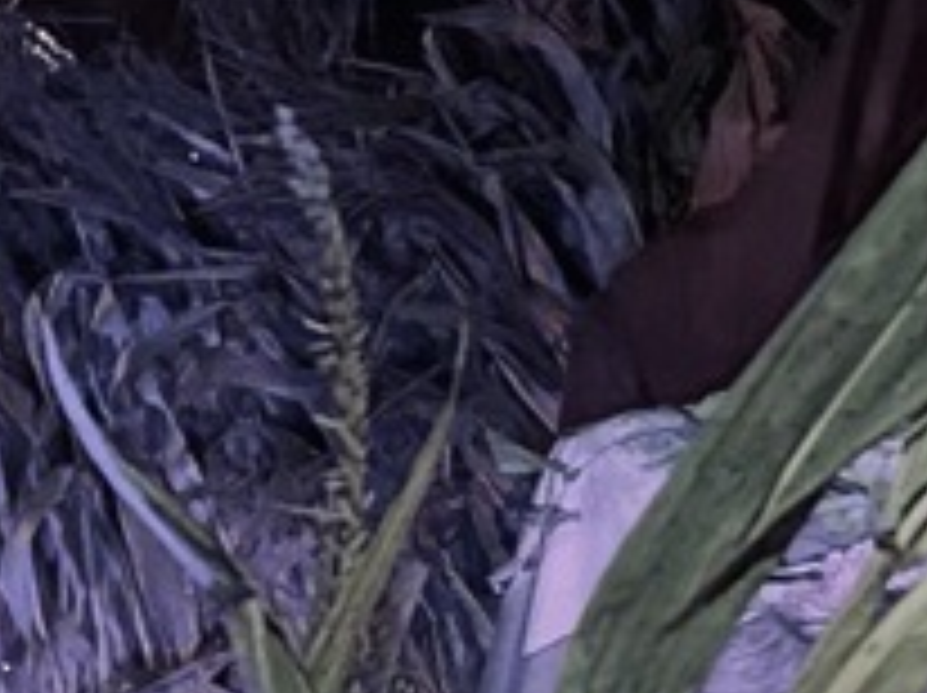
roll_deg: +0.8
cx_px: -1706
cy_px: 848
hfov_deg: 9.3
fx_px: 4681
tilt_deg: -2.4
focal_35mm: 175
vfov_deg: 8.4
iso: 1250
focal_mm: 6.86
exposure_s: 1/30
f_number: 1.78
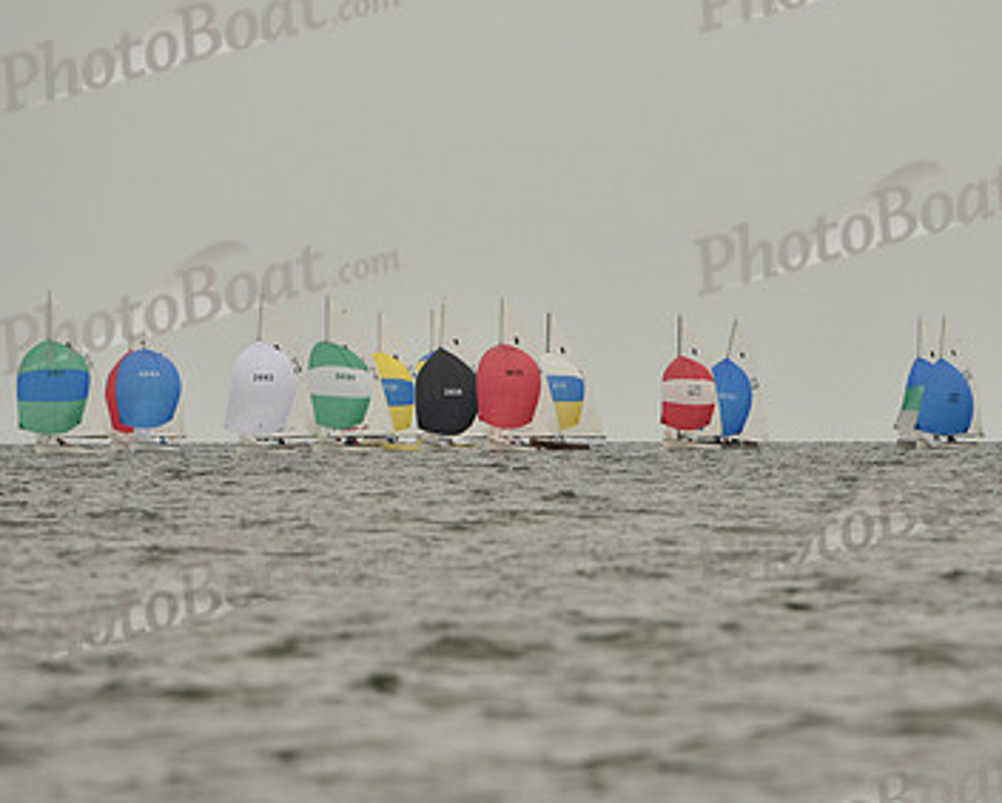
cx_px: 549
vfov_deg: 2.5
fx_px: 18337
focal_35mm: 618
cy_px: 409
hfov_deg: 3.1
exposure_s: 1/1250
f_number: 6.3
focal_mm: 400
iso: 320
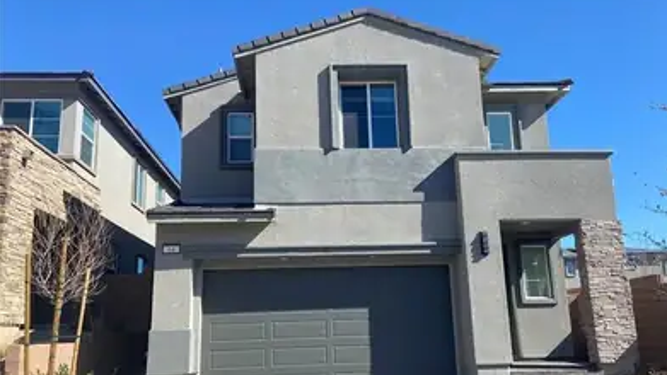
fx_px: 513
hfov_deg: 66.1
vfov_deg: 39.9
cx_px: 339
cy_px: 237
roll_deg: +1.6
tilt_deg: +11.0
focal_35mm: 29
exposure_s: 1/2066
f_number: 1.8
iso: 32
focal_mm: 4.25
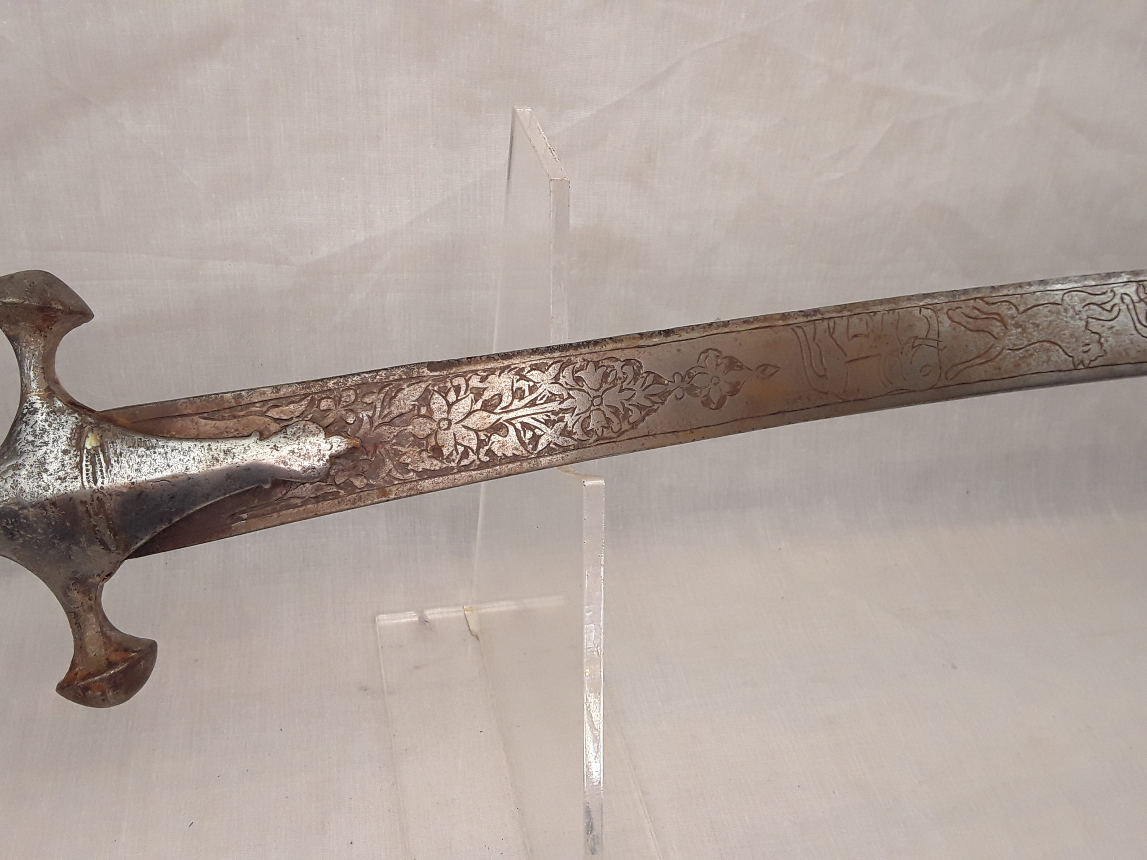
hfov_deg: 65.3
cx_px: 574
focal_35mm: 27
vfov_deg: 51.4
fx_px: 895
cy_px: 430
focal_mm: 2.91
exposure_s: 1/111
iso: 40
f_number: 1.9
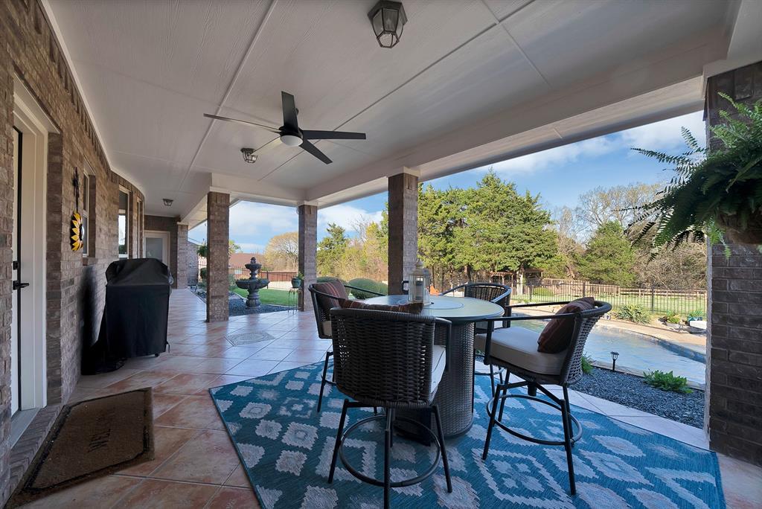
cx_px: 381
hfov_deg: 112.6
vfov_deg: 90.1
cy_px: 254
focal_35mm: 12
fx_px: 254
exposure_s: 1/125
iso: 640
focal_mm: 12
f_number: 9
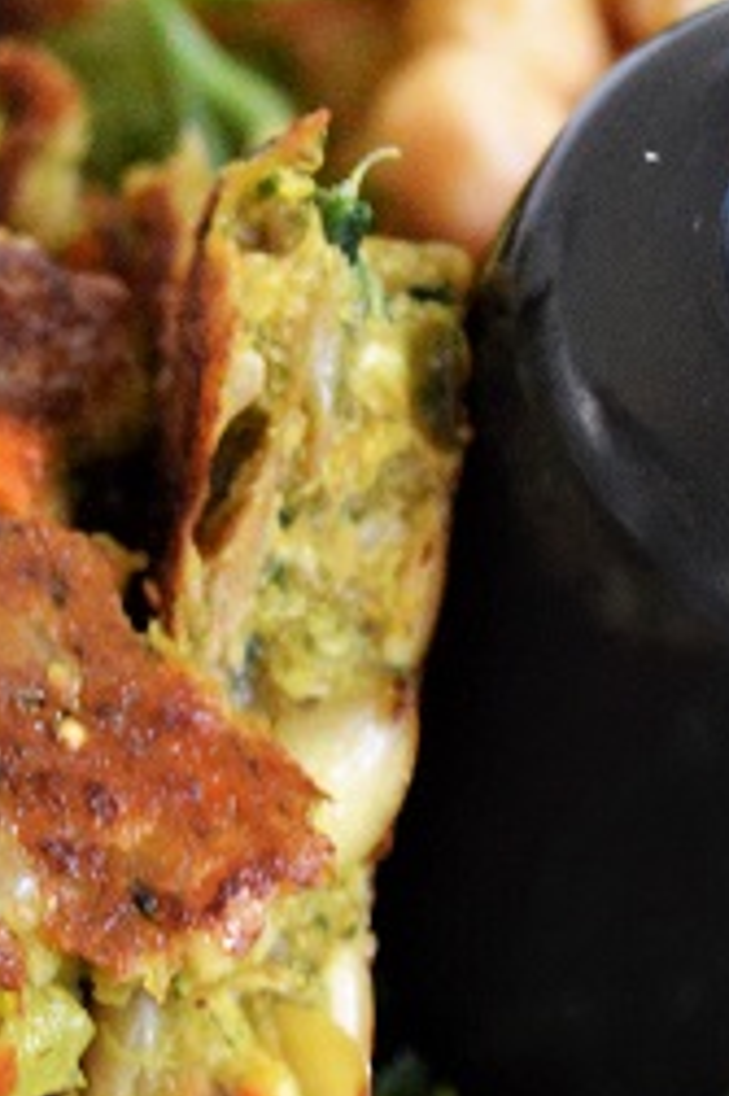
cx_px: 201
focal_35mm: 140
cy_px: 795
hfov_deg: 9.8
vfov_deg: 14.6
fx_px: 4258
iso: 3200
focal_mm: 26
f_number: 4.2
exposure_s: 1/160
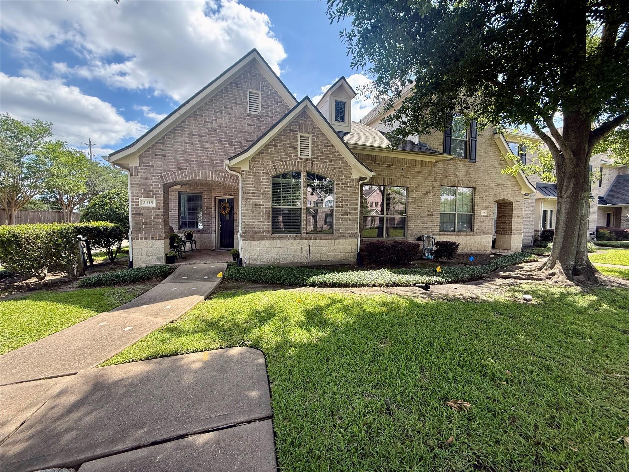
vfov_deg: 85.7
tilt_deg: -3.2
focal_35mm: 14
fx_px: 254
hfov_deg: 102.1
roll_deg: -0.7
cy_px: 236
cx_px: 314
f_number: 2.2
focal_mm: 2.22
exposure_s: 1/347
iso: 50
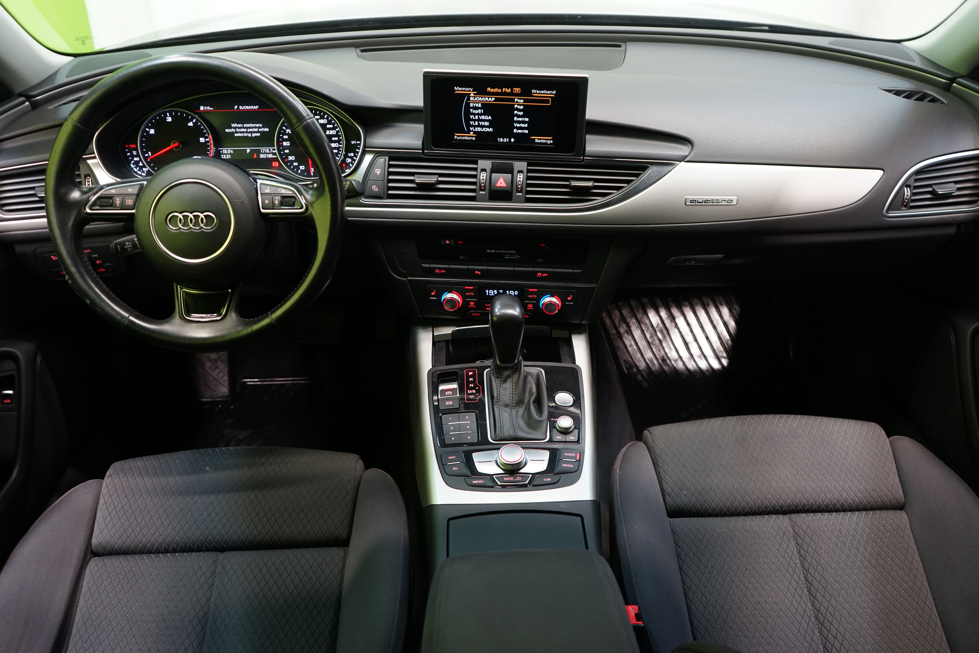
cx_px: 490
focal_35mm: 29
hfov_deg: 63.7
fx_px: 789
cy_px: 326
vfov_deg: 45.0
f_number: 3.5
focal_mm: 29
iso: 800
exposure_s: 1/30
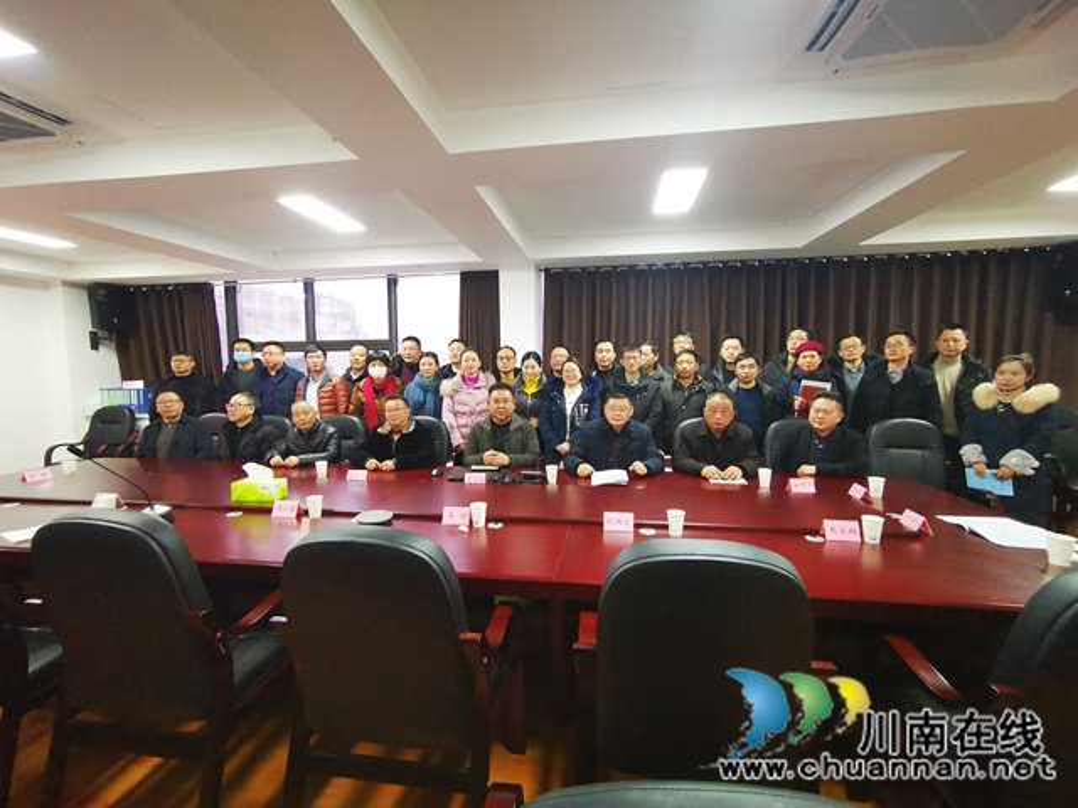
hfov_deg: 94.5
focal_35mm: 16
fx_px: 498
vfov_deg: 78.1
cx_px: 539
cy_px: 404
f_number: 2.2
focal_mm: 2.35
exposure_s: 1/33.3
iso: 640
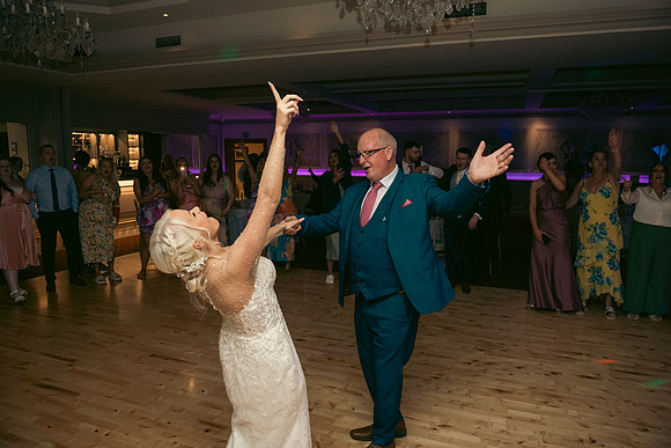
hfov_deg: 73.7
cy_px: 224
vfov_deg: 53.2
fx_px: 447
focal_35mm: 24
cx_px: 336
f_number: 3.5
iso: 800
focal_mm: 24
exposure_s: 1/160
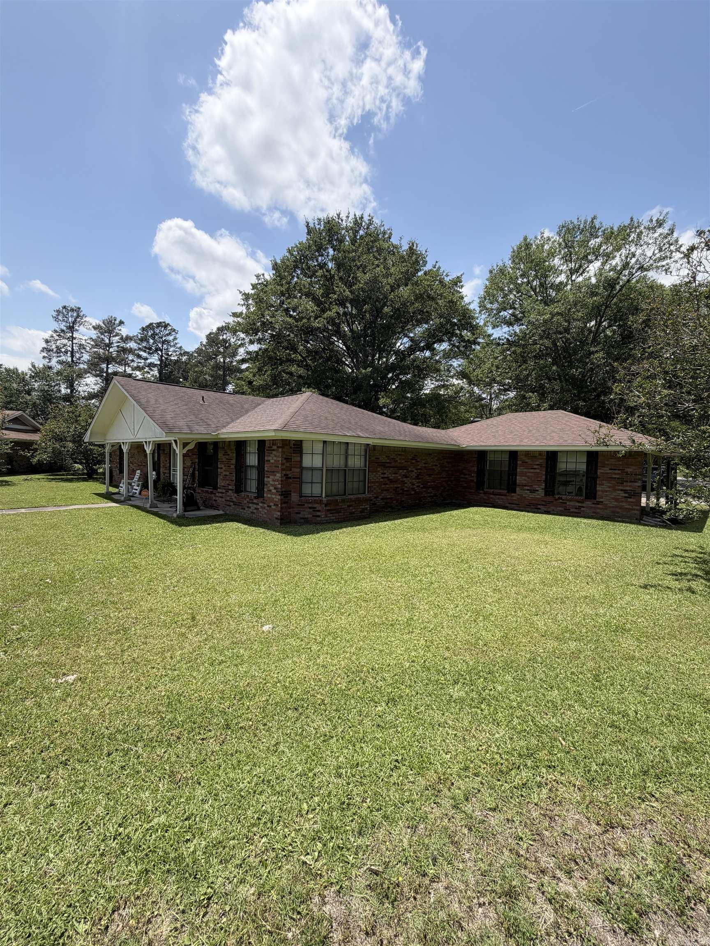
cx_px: 355
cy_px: 473
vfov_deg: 102.1
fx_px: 383
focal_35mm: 14
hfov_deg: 85.7
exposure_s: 1/914
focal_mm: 2.22
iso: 20
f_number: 2.2
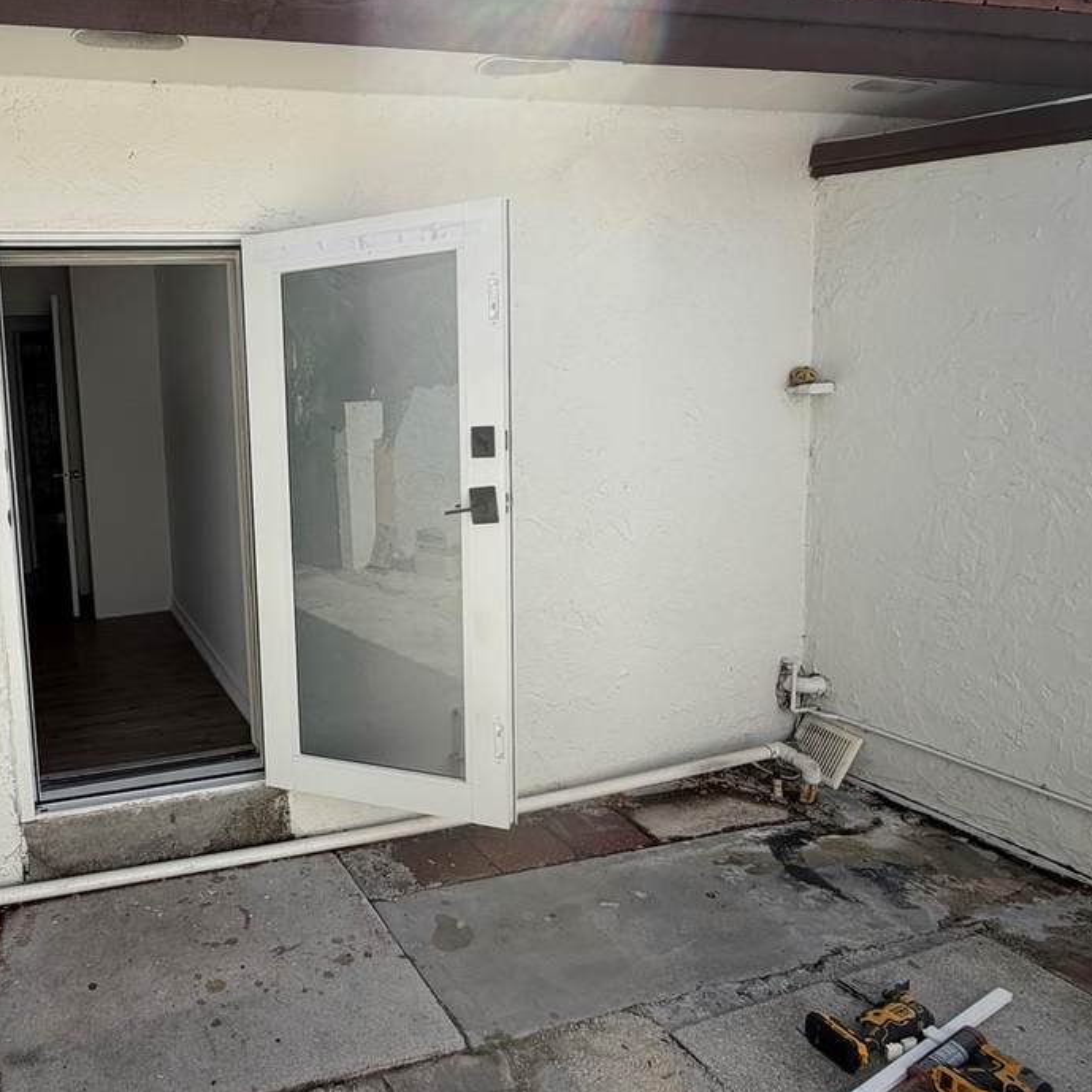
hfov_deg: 62.3
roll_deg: +5.4
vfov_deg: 67.1
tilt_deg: -2.5
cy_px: 498
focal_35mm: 23
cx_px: 239
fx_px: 821
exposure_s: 1/830
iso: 25
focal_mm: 2.22
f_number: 2.2
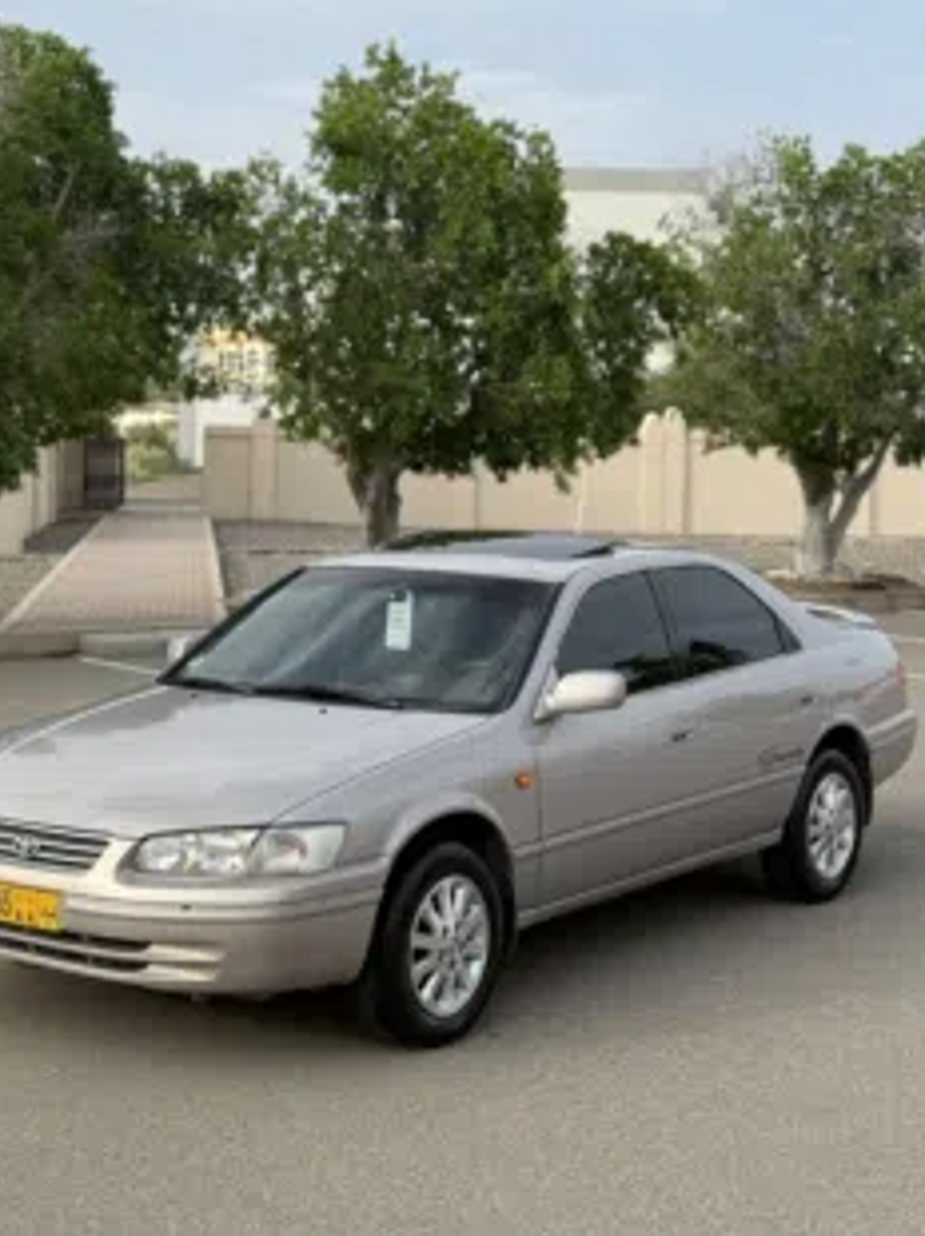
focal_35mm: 62
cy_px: 506
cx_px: 399
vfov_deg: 31.1
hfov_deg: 23.6
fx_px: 2212
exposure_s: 1/1838
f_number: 1.78
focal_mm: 6.76
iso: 80
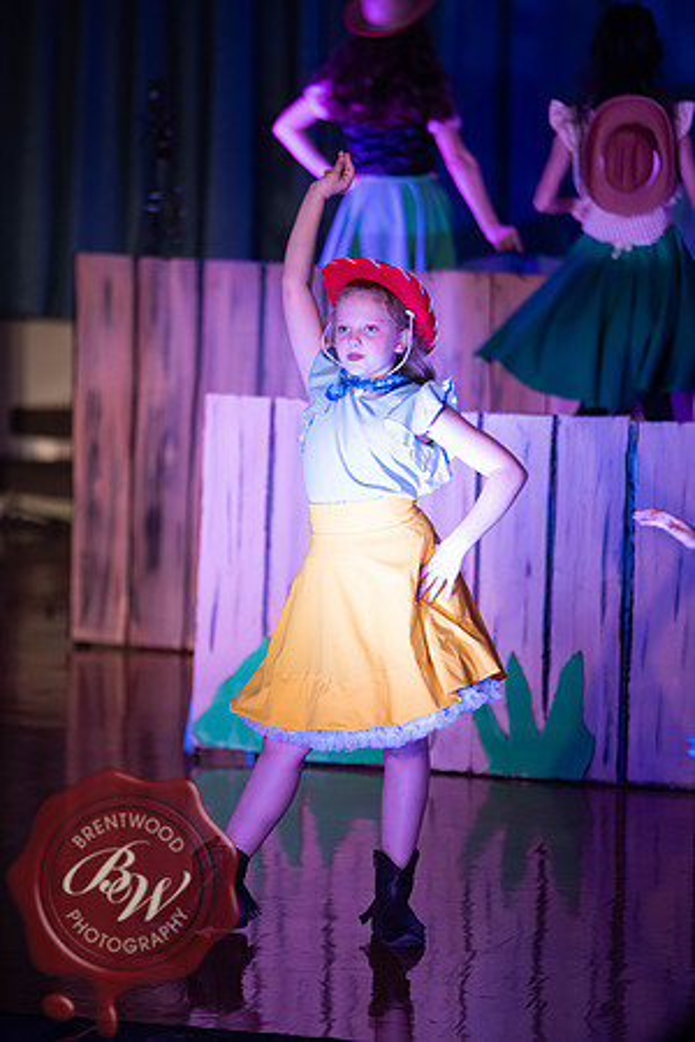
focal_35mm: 200
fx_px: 5791
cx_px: 348
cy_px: 521
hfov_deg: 6.9
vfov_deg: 10.3
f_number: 2.8
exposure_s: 1/200
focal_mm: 200
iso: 1000
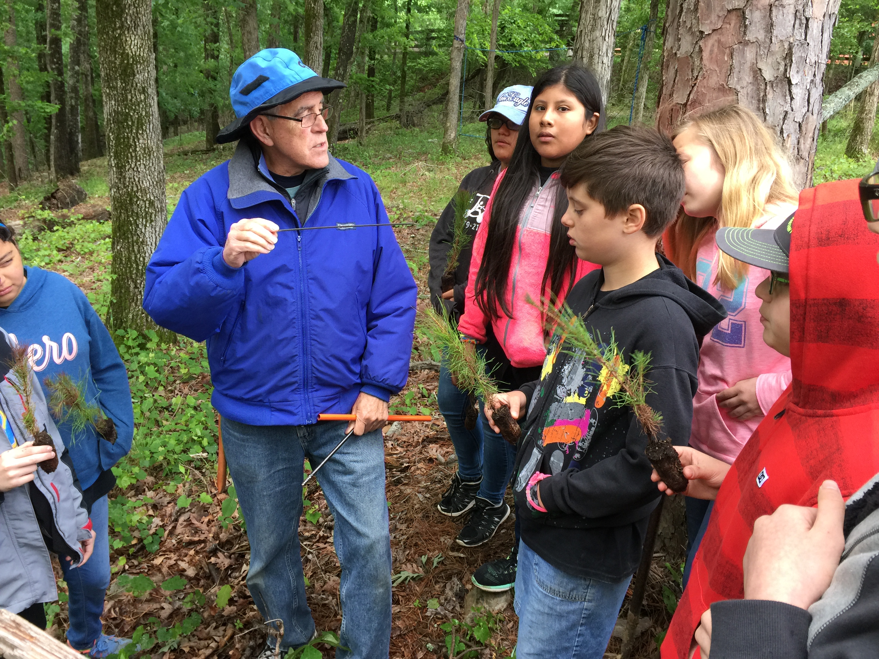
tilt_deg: -15.9
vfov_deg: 48.2
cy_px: 330
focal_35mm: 29
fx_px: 736
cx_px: 440
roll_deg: -5.3
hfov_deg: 61.7
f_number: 2.2
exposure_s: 1/40
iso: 32
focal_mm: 4.15
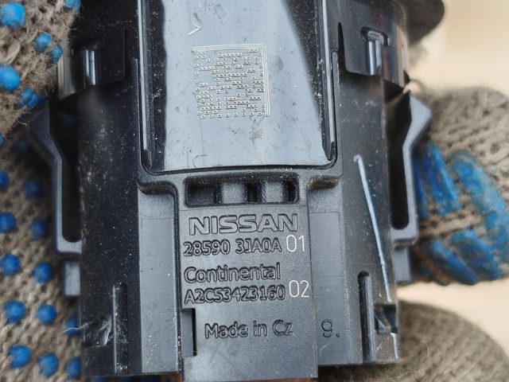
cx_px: 254
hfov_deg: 27.0
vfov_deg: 20.4
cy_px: 191
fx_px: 1059
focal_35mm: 72
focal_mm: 5.31
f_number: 1.7
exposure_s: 1/50
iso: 80
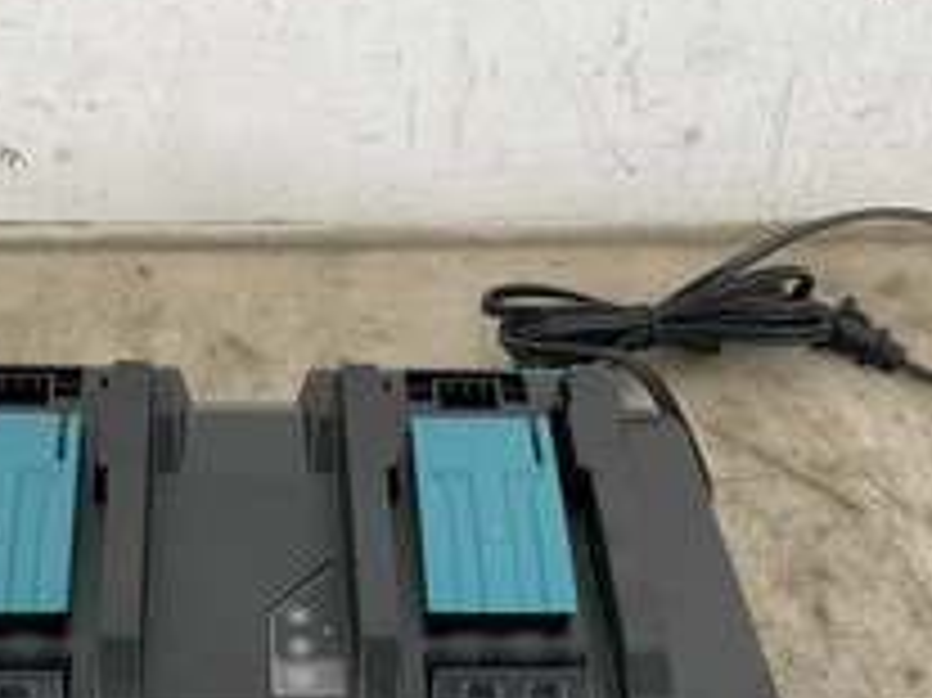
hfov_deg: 34.1
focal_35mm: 56
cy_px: 536
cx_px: 324
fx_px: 1507
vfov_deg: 25.7
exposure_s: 1/122
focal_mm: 3
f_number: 1.8
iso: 64
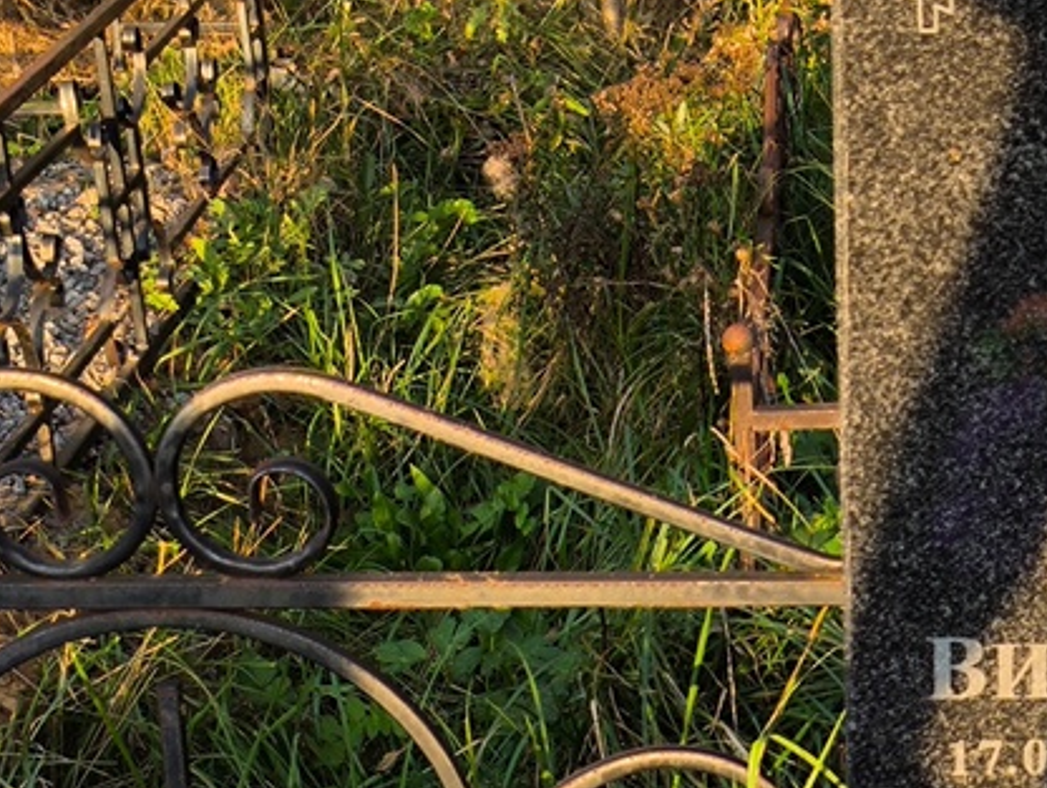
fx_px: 2907
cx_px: 983
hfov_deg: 19.9
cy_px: 566
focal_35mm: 96
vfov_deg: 15.4
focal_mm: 4.71
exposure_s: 1/324
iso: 50
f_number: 1.7
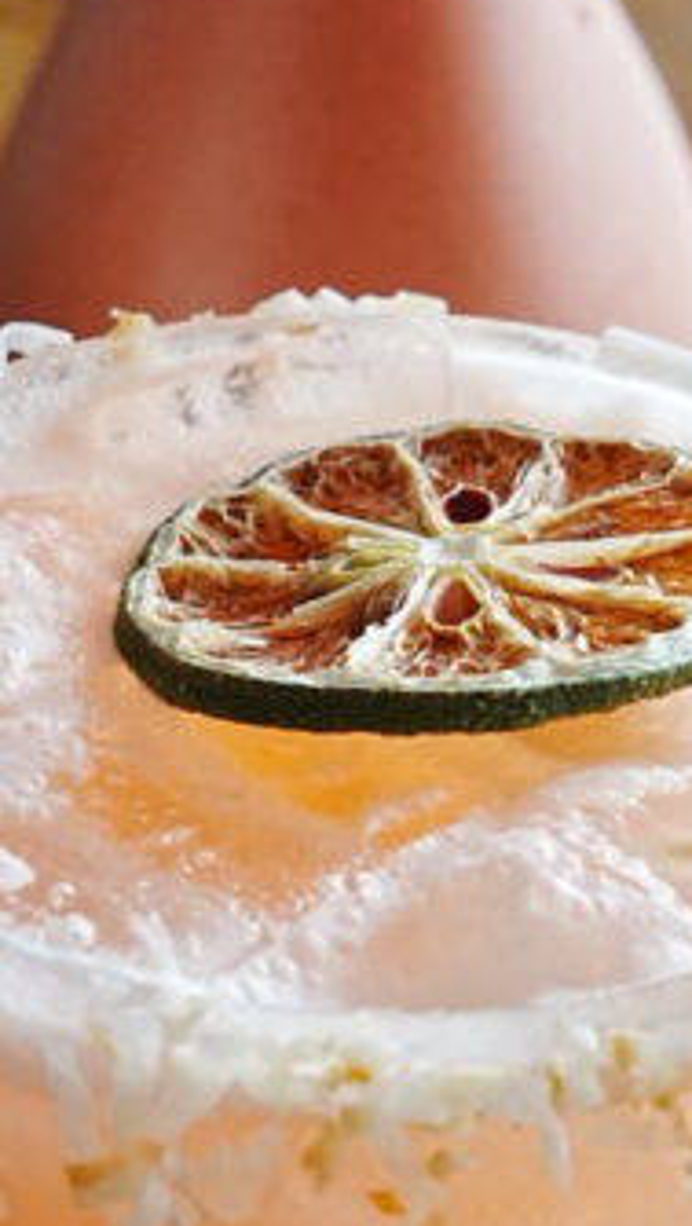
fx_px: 4749
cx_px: 81
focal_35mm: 146
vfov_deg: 14.7
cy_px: 414
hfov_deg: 8.3
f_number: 6.3
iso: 800
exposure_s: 1/80
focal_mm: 30.4
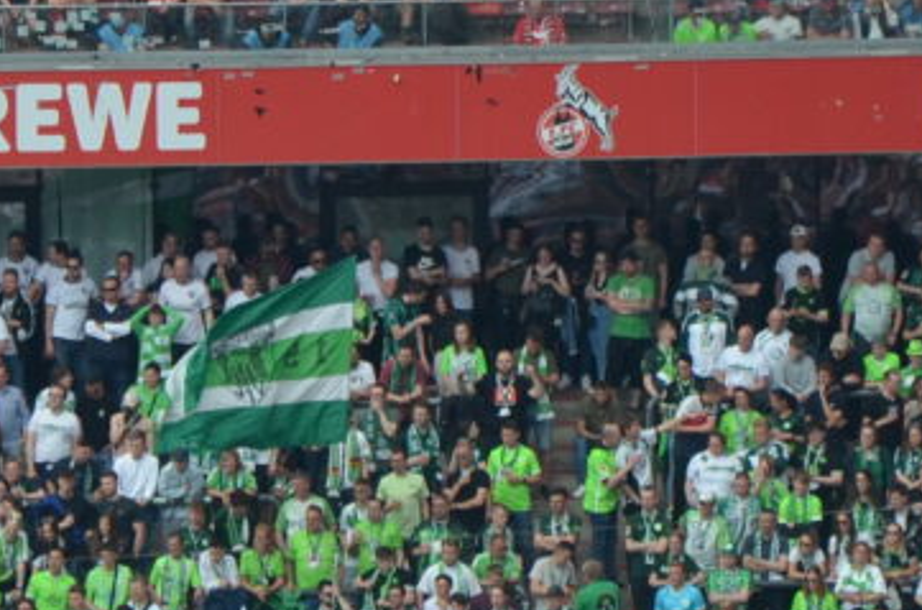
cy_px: 569
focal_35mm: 698
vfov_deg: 2.0
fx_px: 17843
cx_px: 462
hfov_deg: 3.0
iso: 280
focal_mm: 105
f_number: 5.6
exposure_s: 1/500
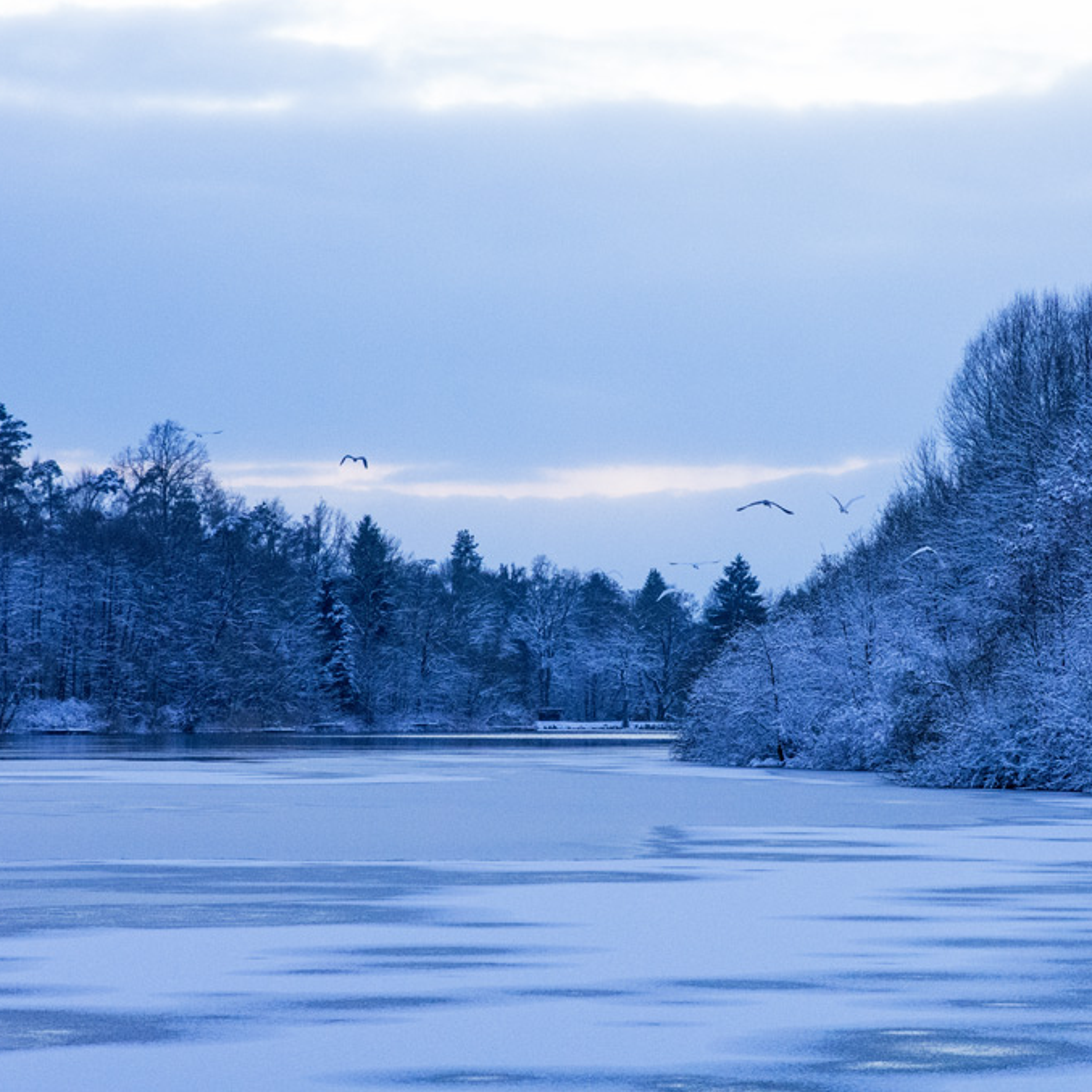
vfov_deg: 12.9
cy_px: 546
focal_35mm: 135
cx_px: 713
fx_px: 4818
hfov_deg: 12.9
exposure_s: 1/125
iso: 5000
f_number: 8
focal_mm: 70
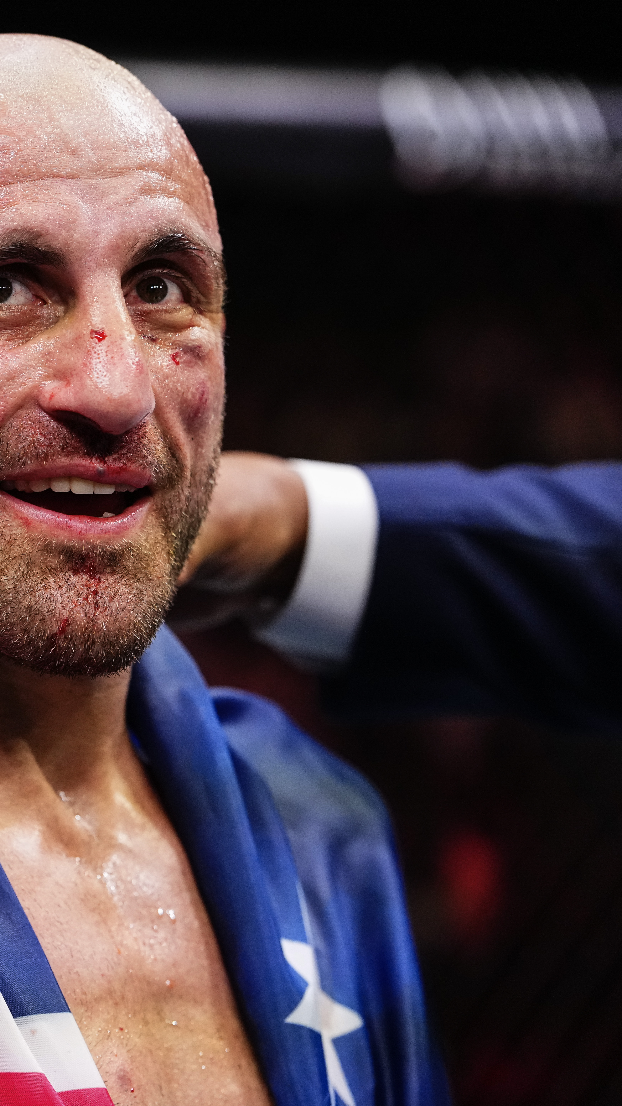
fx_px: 4251
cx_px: -202
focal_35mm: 145
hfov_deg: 8.2
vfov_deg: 14.8
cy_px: 553
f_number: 2.8
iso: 4000
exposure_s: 1/1600
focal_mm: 92
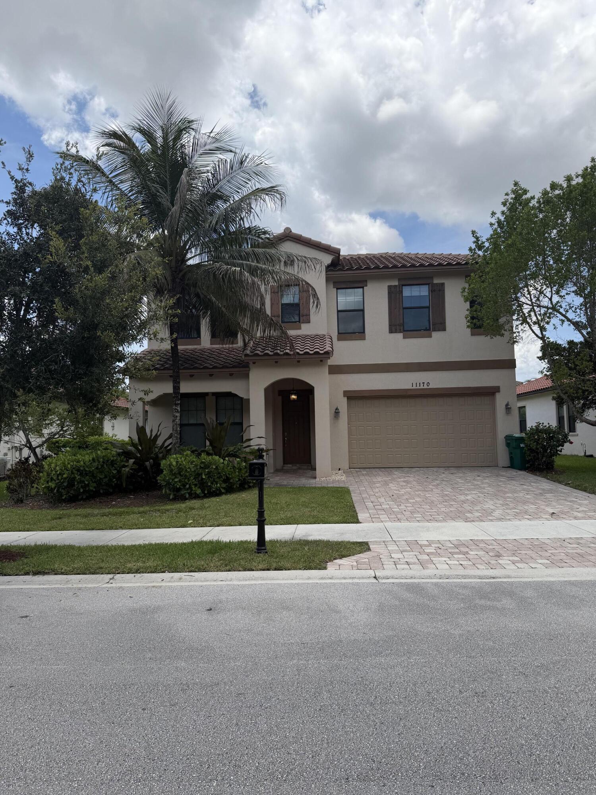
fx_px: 551
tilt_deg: +3.8
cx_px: 298
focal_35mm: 24
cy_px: 398
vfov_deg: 71.6
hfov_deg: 56.8
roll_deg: +2.0
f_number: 1.78
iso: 80
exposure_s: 1/5319
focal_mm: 6.76
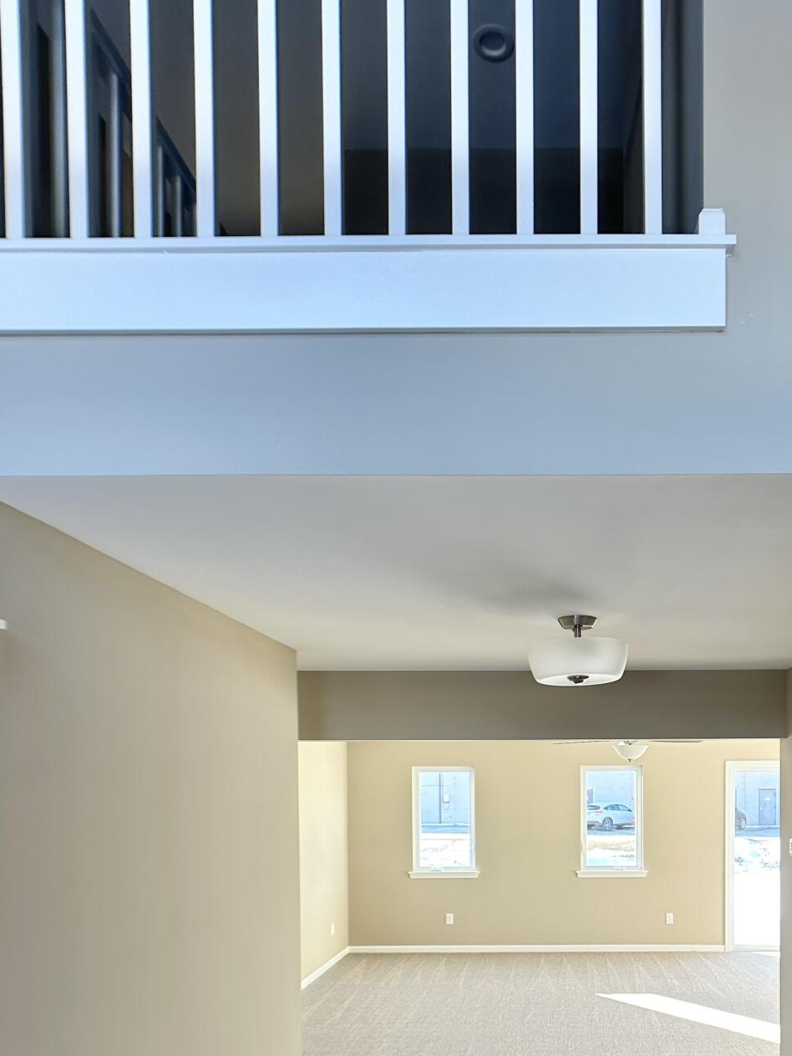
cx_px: 554
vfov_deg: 48.1
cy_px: 804
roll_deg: -0.7
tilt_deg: -1.0
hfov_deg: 38.1
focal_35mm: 37
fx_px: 1129
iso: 100
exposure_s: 1/146
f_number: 1.78
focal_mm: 6.86
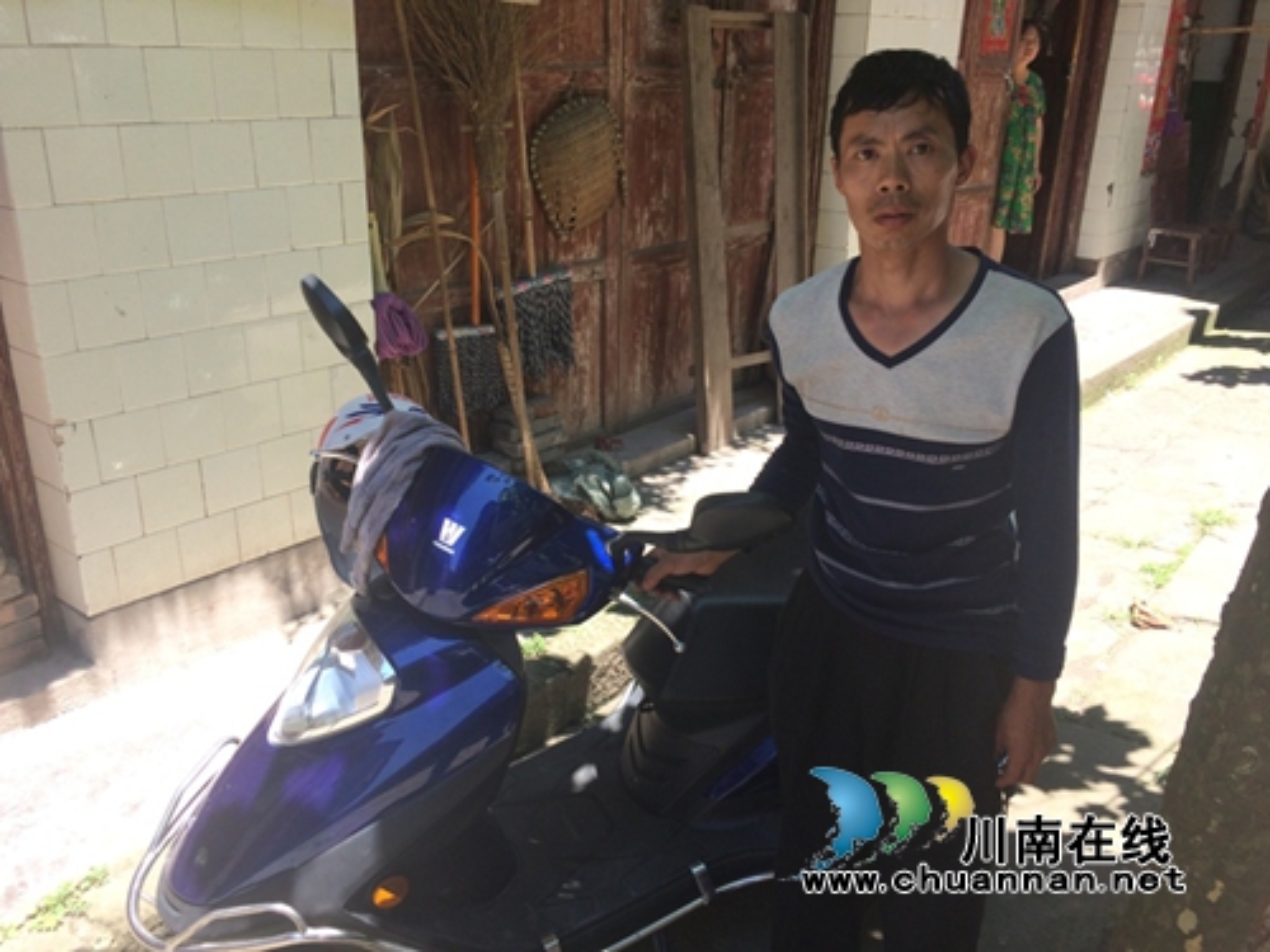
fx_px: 1064
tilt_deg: -22.1
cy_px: 476
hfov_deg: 61.7
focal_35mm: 29
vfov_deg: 48.2
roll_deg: -2.5
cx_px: 635
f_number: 2.2
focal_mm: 4.15
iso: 32
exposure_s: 1/342
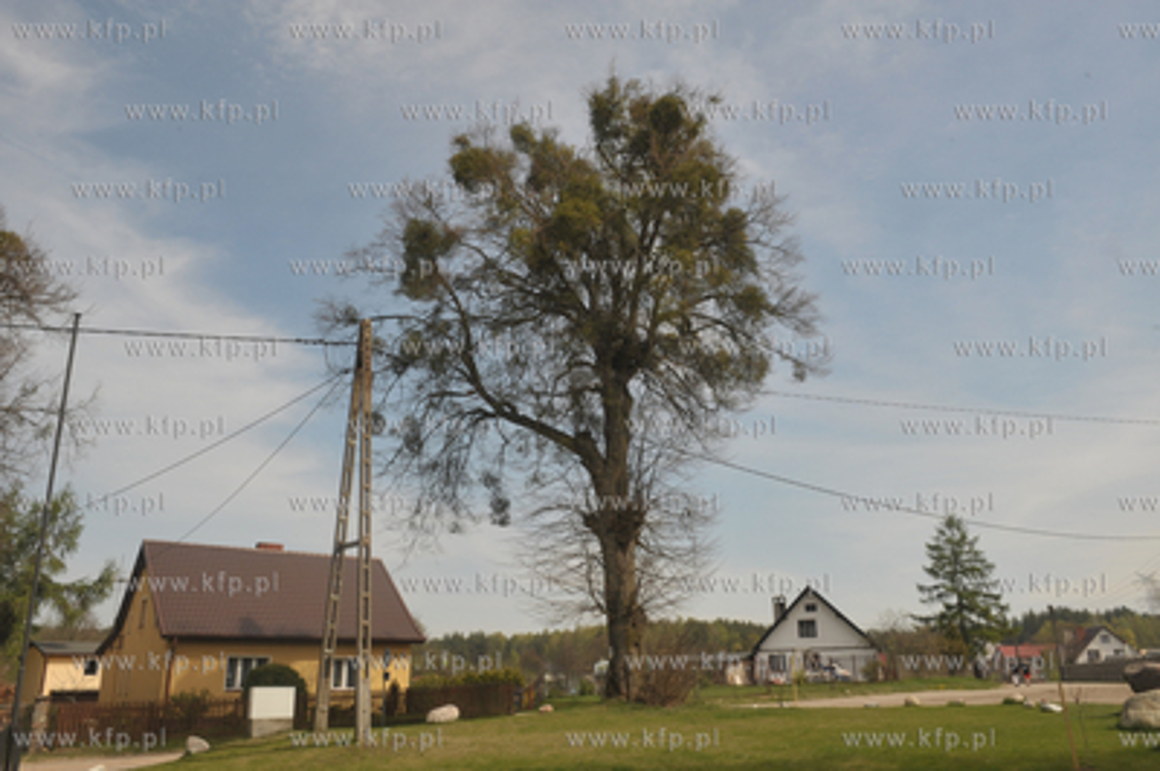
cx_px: 580
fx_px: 934
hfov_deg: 63.7
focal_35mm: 29
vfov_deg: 44.9
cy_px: 386
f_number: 10
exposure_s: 1/640
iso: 400
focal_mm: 29
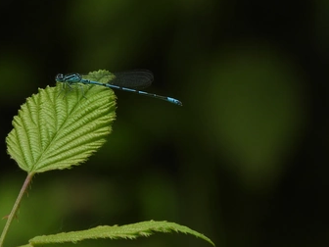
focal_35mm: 1144
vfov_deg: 1.3
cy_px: 91
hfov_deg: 1.7
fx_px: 10873
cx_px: 118
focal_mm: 107
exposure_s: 1/125
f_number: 5
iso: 100
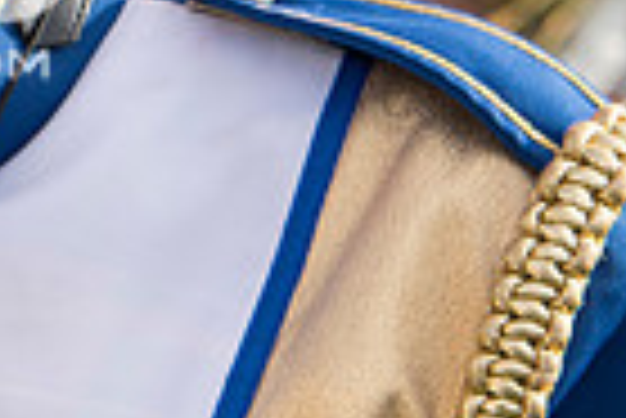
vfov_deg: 6.5
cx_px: -261
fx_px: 3638
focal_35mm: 209
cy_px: -97
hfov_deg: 9.6
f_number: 5
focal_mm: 50
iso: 250
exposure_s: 1/800
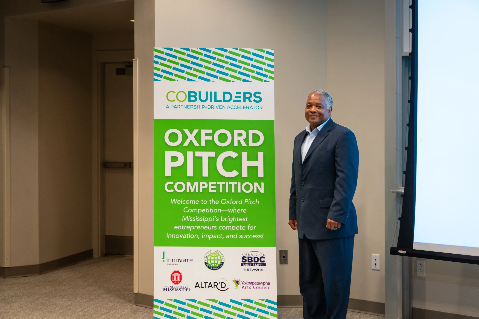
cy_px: 160
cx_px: 240
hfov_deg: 28.8
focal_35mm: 70
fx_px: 931
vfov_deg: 19.5
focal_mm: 70
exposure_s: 1/125
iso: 1600
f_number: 4
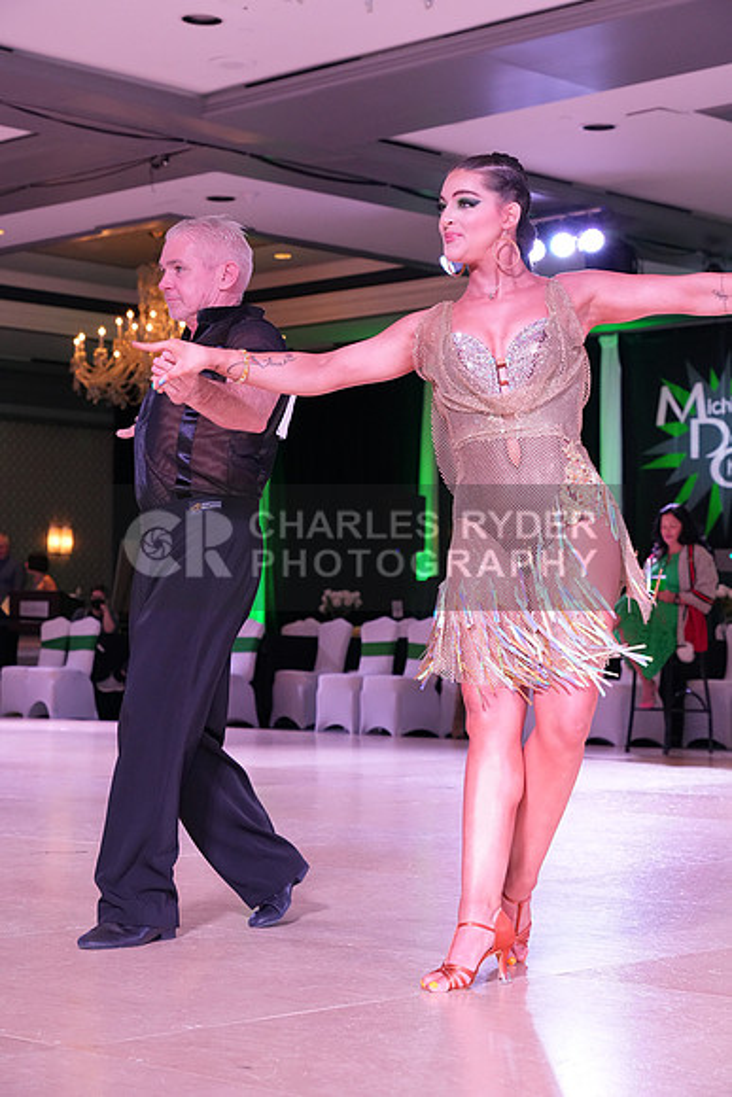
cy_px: 548
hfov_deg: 19.5
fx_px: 2134
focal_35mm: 70
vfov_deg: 28.8
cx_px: 366
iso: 3200
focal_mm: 70
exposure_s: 1/250
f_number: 6.3
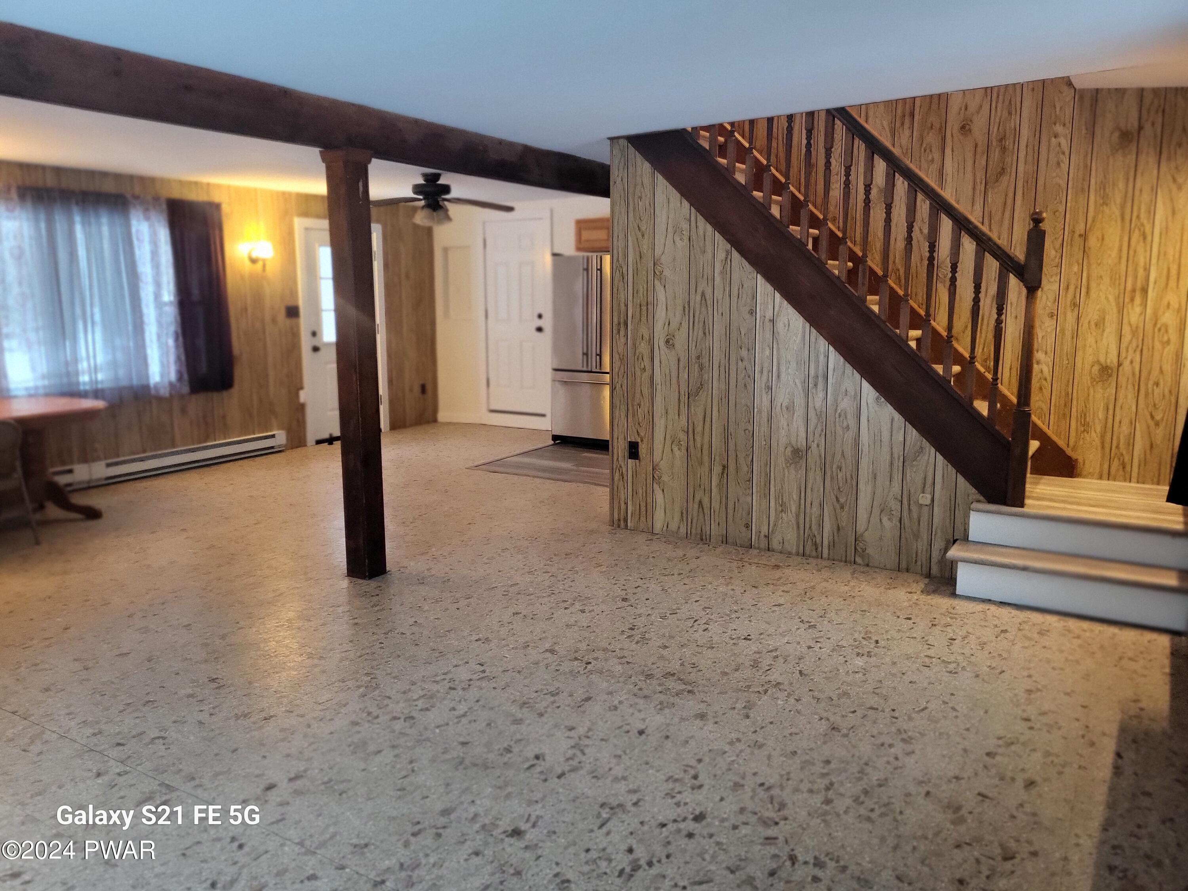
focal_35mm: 26
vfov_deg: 53.1
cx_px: 594
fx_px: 892
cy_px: 446
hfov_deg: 67.3
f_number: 1.8
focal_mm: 5.4
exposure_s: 1/30
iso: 400
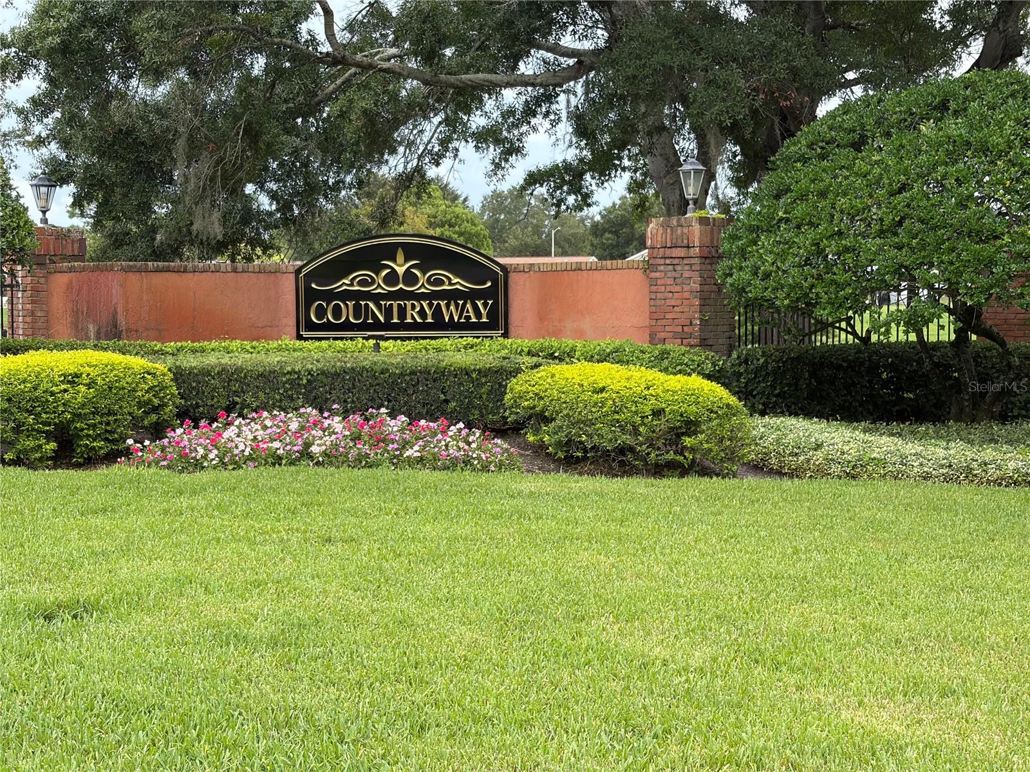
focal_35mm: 52
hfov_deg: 36.8
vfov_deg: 28.0
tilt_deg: -2.9
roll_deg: +1.2
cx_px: 515
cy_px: 386
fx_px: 1547
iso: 32
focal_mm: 5.96
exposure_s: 1/884
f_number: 1.6
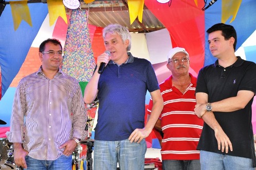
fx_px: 533
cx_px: 128
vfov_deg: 18.1
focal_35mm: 75
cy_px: 85
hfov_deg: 27.0
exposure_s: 1/80
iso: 800
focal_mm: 50
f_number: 5
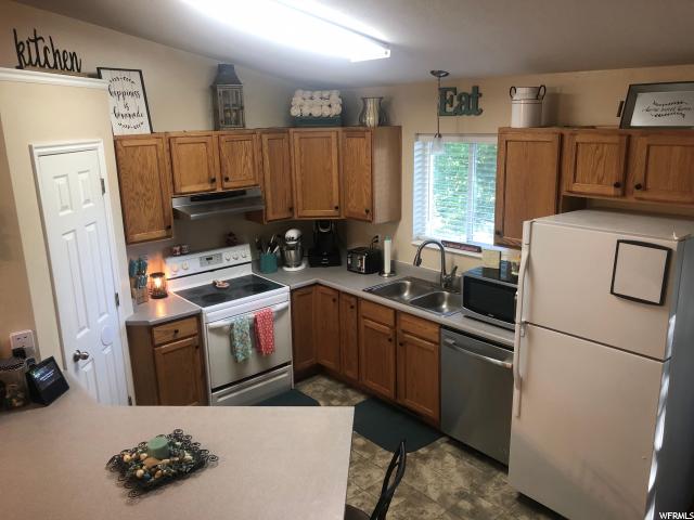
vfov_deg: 49.7
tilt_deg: -14.6
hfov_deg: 63.4
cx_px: 347
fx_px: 561
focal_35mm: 28
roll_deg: +1.6
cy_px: 260
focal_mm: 4
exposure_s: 1/24
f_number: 1.8
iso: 40
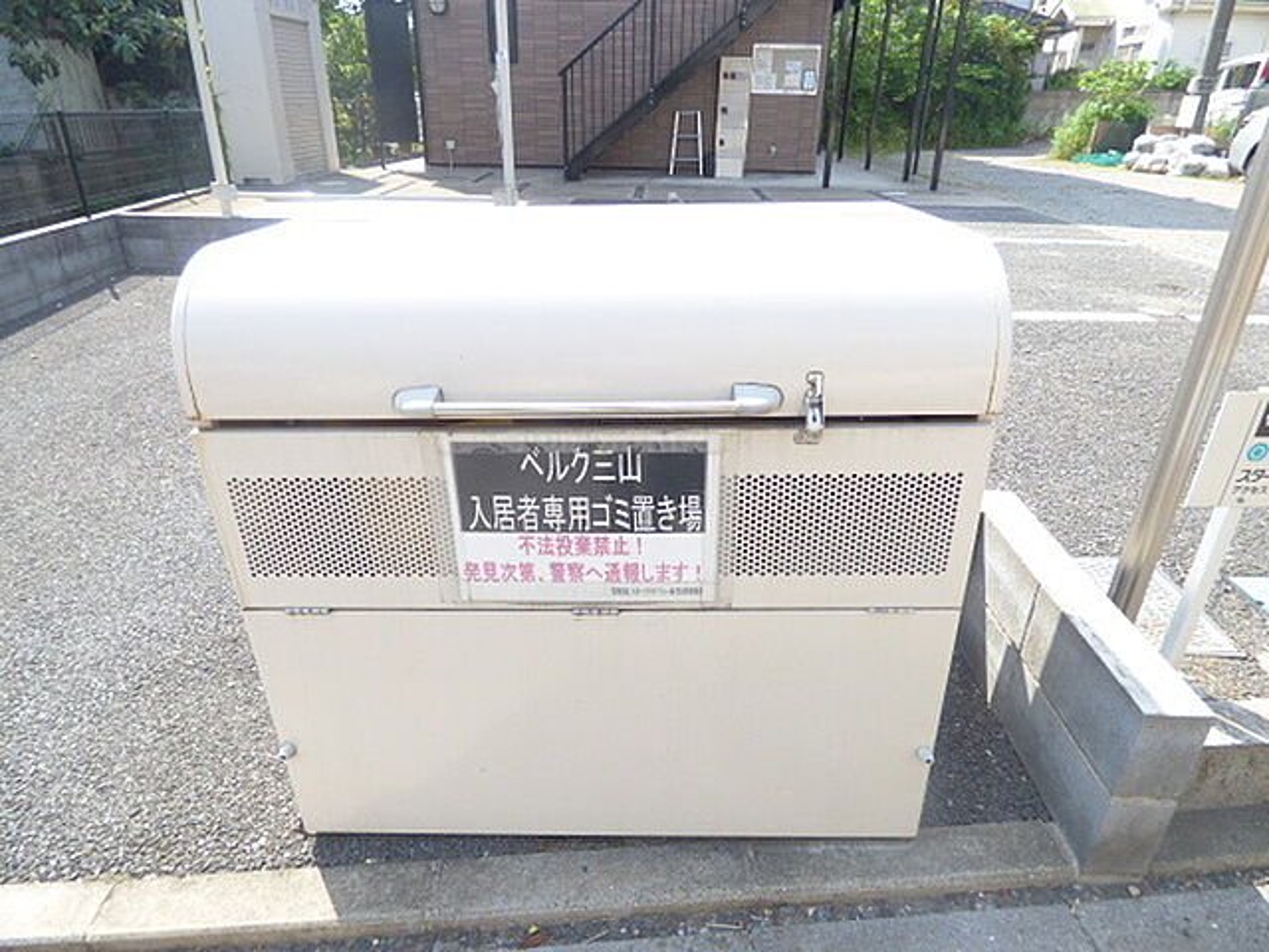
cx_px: 634
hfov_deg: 81.7
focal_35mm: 20
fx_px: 733
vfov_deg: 66.0
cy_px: 476
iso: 100
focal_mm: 3.58
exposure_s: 1/640
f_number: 2.8
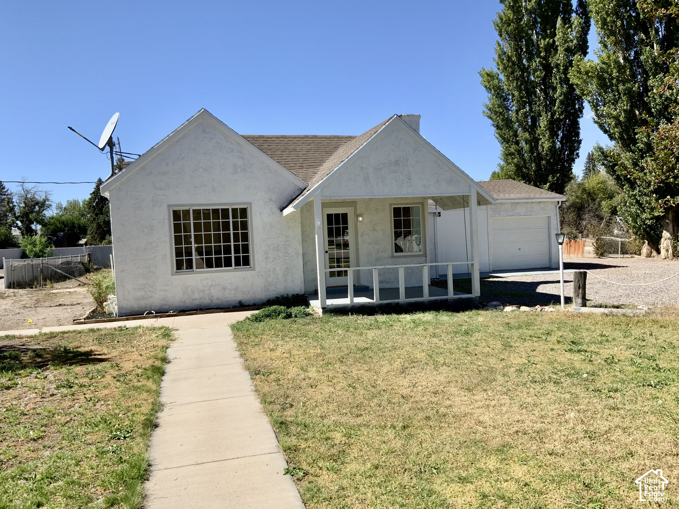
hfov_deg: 61.7
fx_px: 569
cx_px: 340
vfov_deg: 48.2
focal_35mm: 29
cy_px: 254
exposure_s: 1/1675
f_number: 1.8
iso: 16
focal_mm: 3
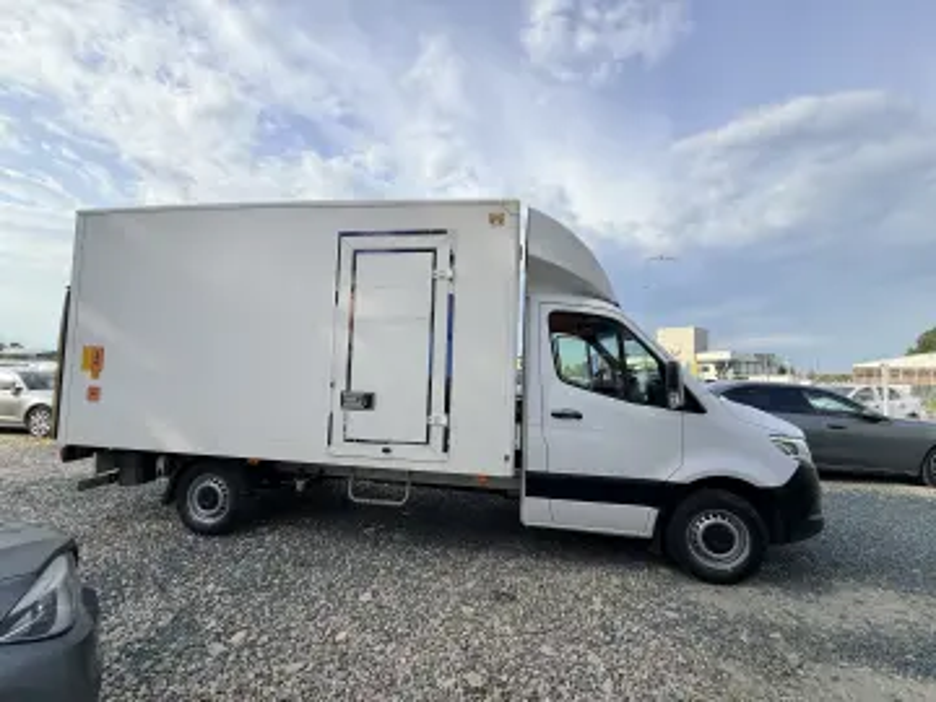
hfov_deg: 102.1
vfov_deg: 85.7
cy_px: 351
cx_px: 468
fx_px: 379
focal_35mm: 14
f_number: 2.2
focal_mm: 2.22
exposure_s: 1/1285
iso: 50
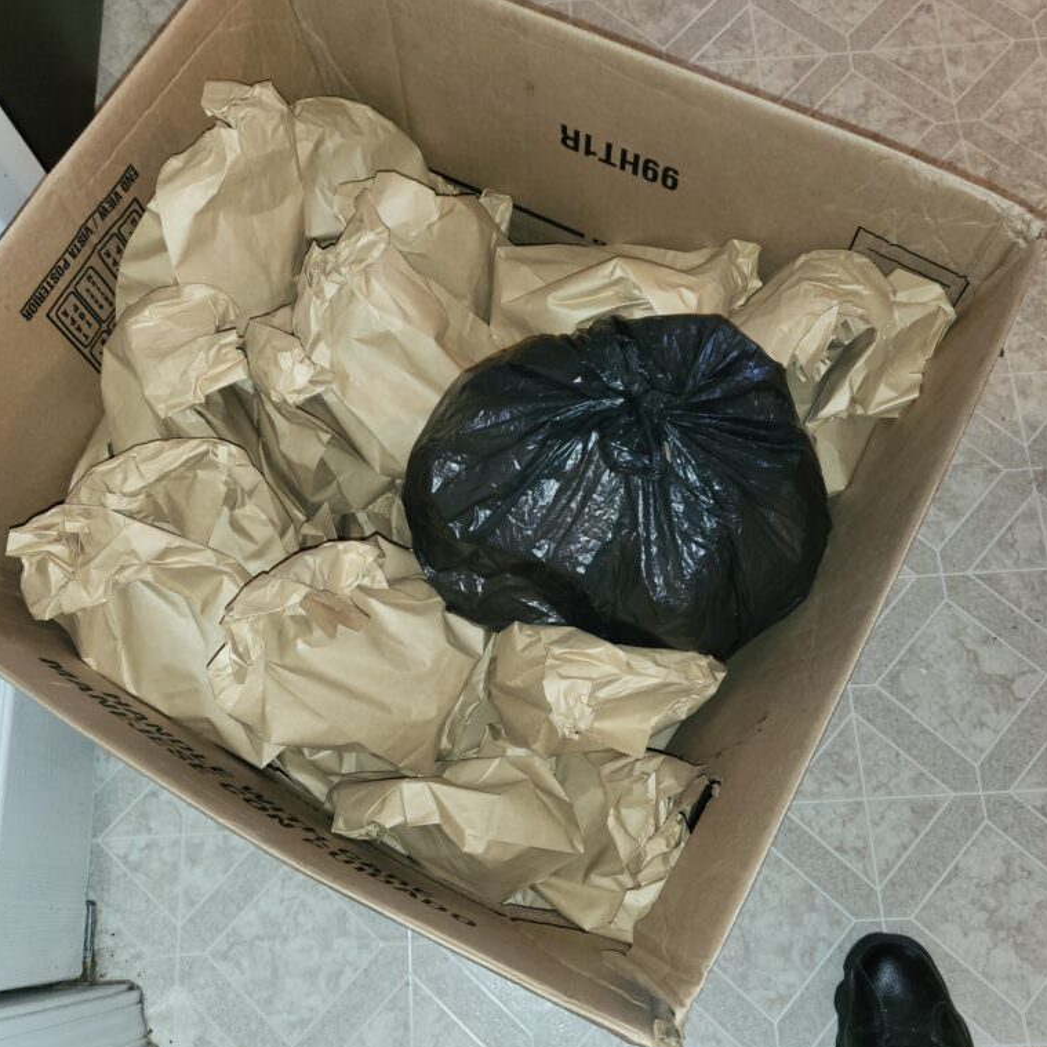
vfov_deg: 52.5
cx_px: 523
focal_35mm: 31
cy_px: 571
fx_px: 1061
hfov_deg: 52.5
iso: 100
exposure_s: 1/24
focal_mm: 4.25
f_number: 1.8
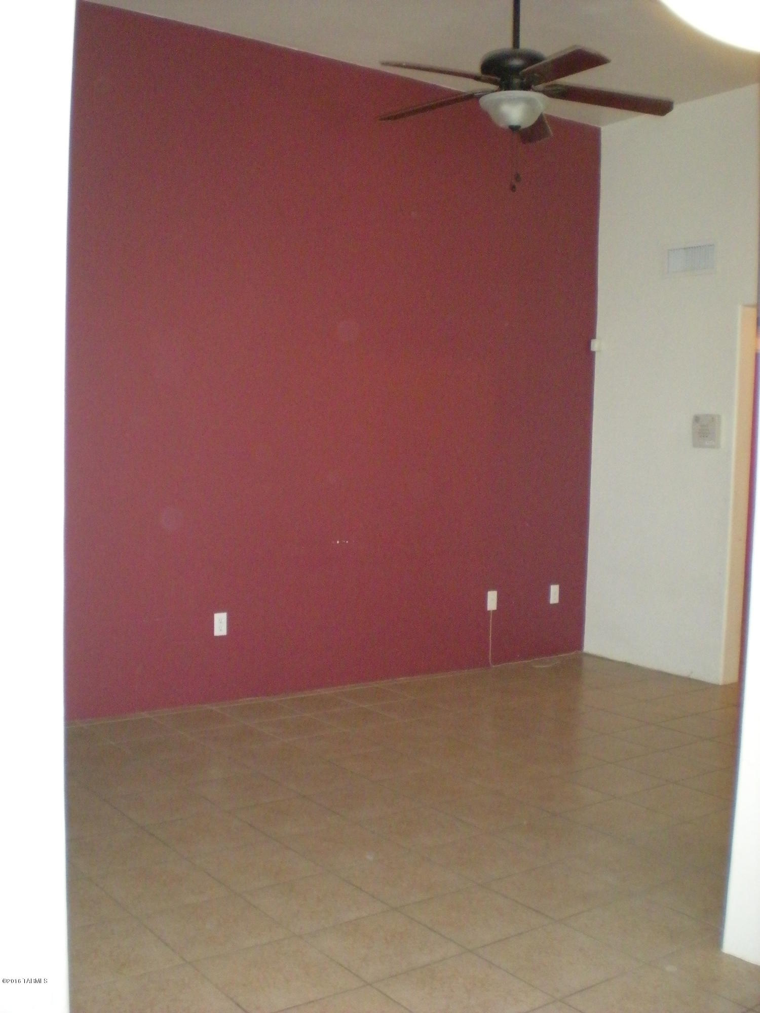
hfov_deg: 37.7
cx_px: 380
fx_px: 1112
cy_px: 506
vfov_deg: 49.0
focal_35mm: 38
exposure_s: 1/60
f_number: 3.1
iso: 800
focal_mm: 6.3
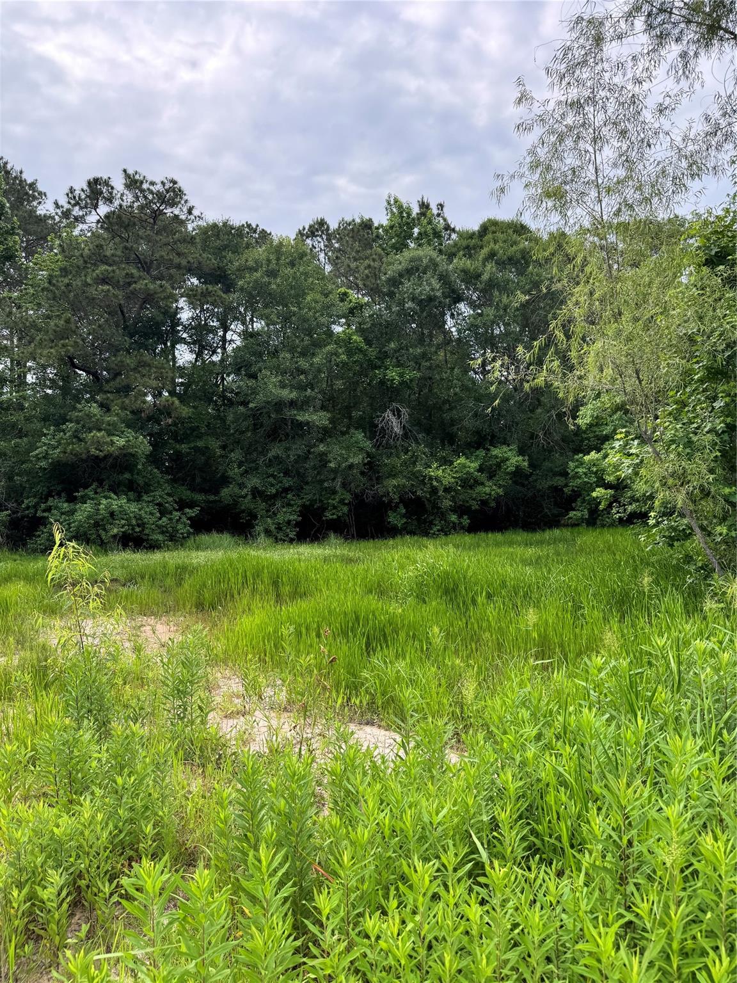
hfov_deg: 56.8
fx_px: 681
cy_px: 492
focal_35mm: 24
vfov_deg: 71.6
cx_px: 368
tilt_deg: +0.1
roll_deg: +2.7
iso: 80
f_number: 1.78
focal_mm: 6.76
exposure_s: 1/730
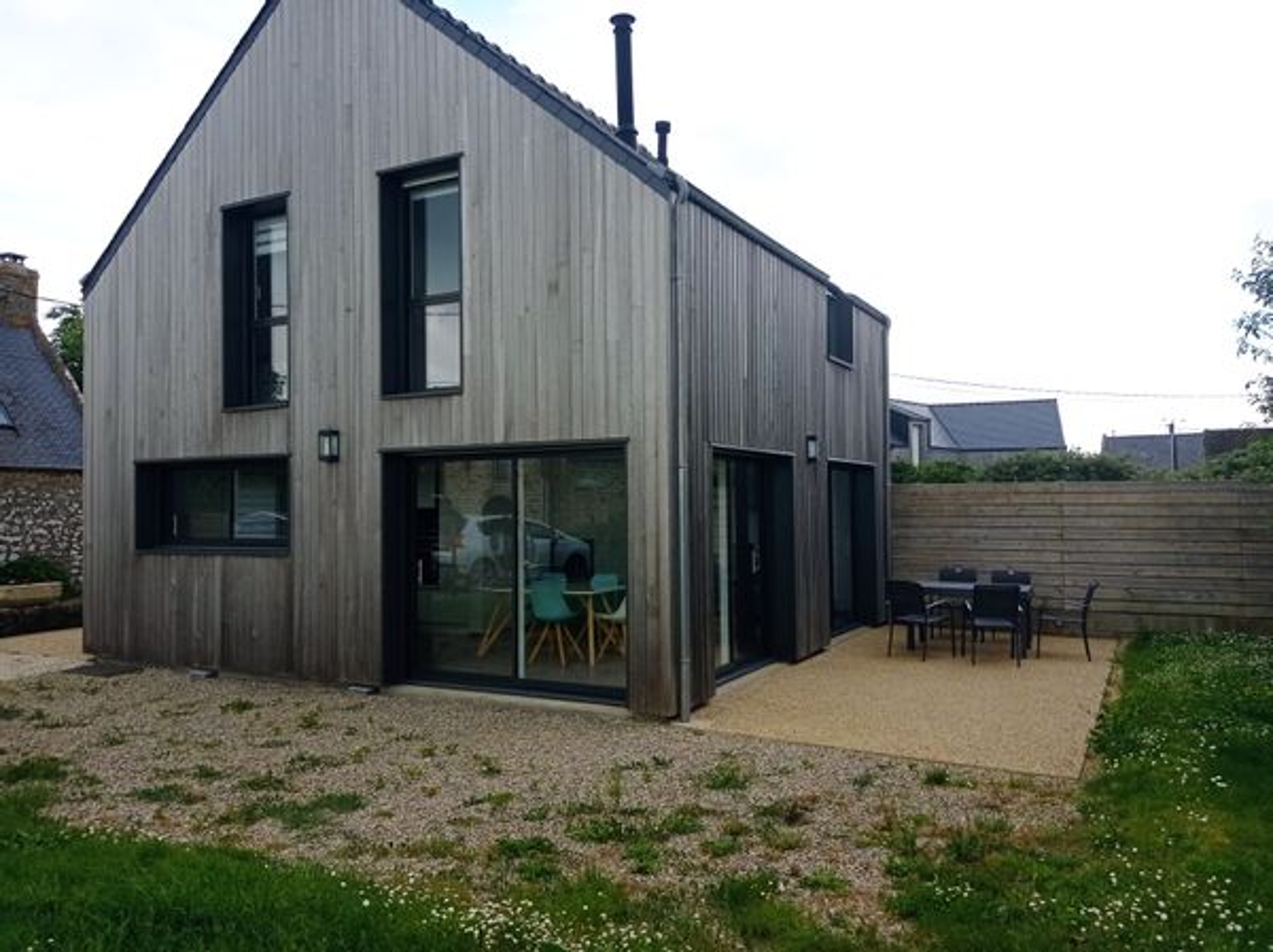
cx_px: 636
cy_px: 476
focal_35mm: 28
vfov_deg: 49.7
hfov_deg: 63.5
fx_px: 1029
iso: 101
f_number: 1.79
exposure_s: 1/1335
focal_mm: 4.74
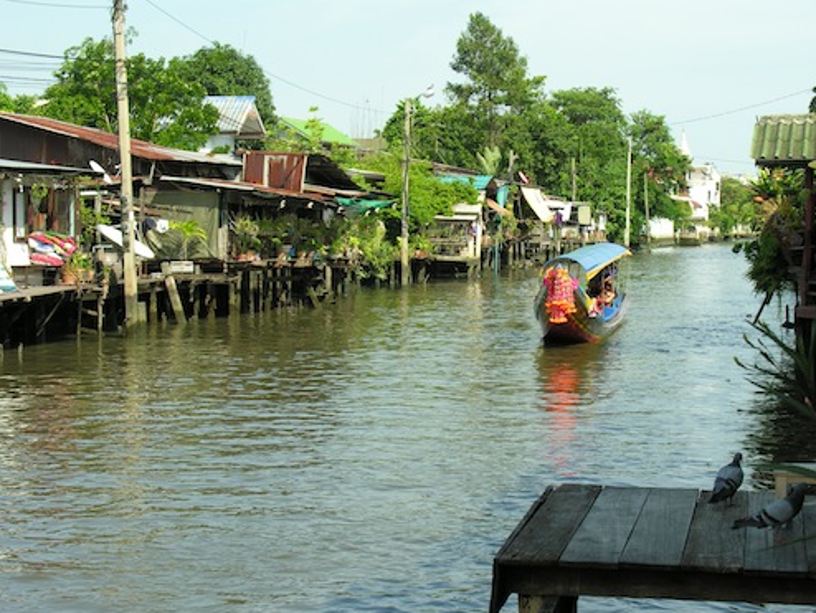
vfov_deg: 18.7
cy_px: 335
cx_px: 443
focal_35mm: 79
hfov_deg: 24.7
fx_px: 1863
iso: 50
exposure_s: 1/125
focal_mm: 18
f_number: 5.9
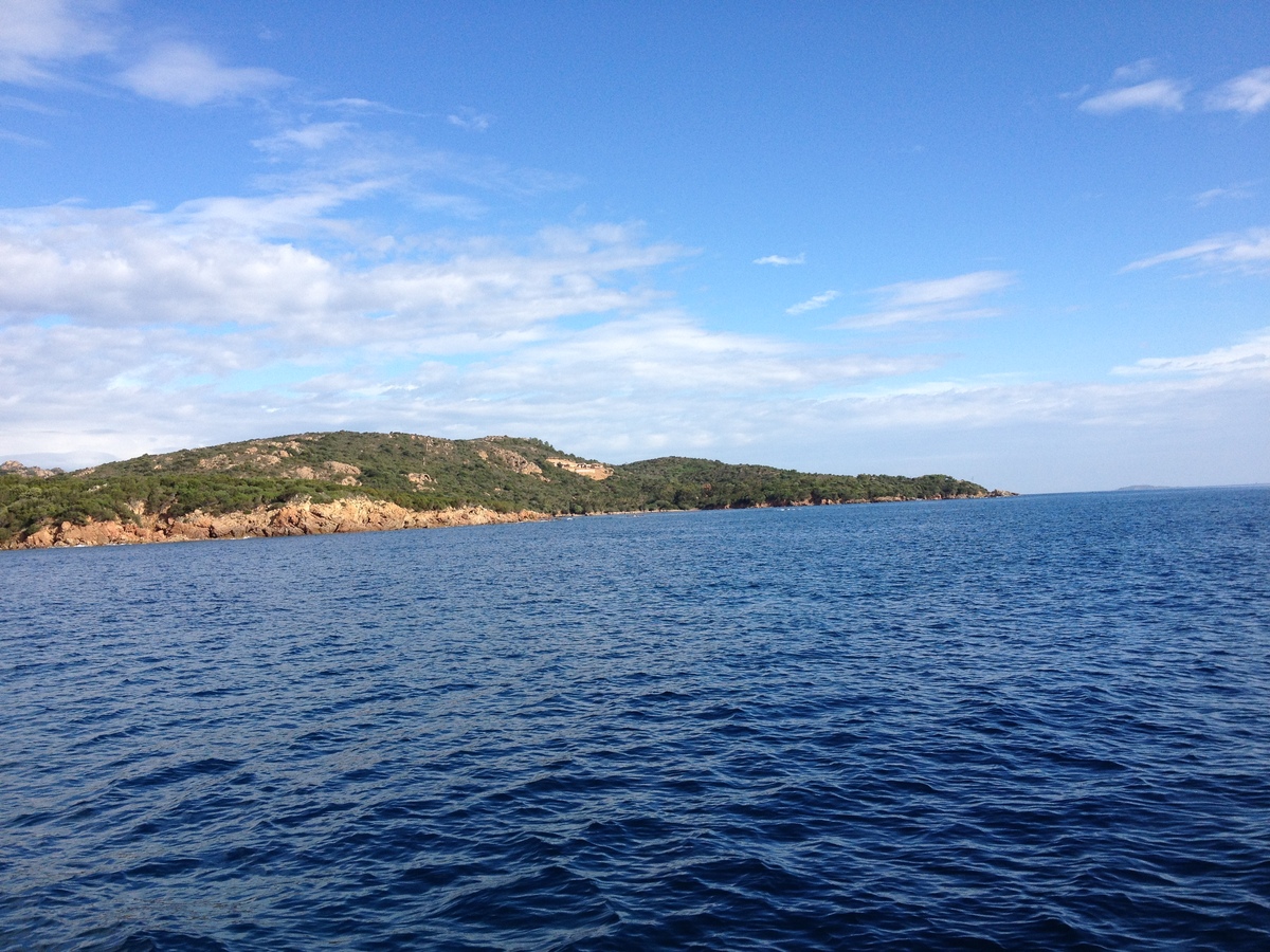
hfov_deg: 52.6
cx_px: 635
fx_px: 1284
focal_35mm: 35
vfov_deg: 40.7
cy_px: 476
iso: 64
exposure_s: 1/1672
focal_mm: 4.28
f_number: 2.4
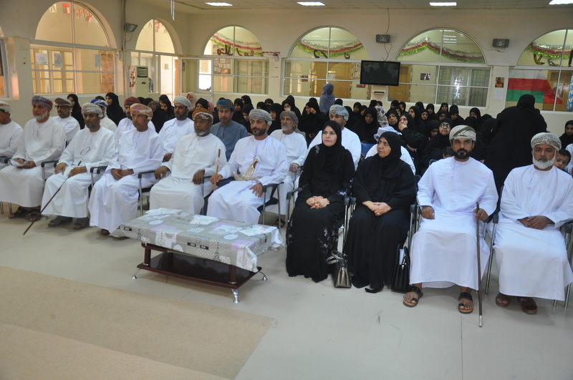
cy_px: 190
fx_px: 501
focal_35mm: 32
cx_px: 286
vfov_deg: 41.6
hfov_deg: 59.6
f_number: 3.8
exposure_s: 1/60
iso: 800
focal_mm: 21
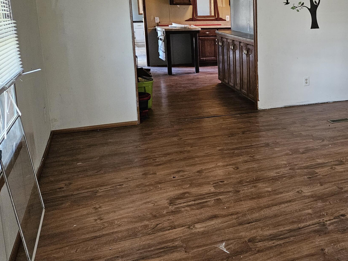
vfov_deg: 34.1
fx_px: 422
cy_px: 92
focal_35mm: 42
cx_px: 296
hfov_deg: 42.1
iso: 800
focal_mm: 5.4
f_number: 1.8
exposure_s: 1/120
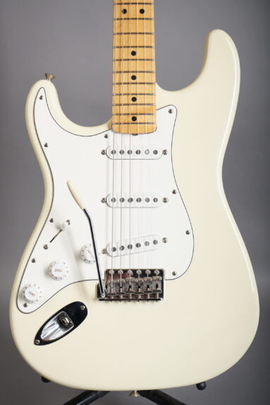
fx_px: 789
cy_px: 202
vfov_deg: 28.9
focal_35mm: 70
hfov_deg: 19.4
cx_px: 135
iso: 160
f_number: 8
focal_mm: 70
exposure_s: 1/160
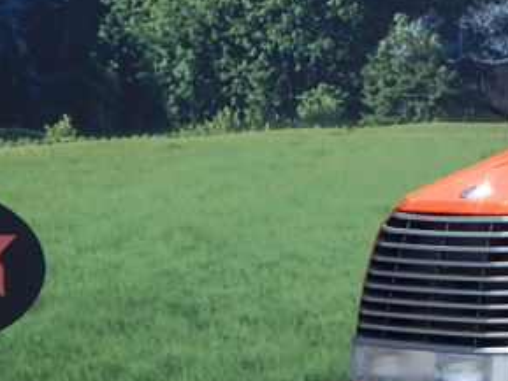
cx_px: 722
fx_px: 2437
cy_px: 225
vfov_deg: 8.9
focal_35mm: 166
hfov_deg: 11.5
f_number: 3.7
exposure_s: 1/800
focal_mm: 8.6
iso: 125
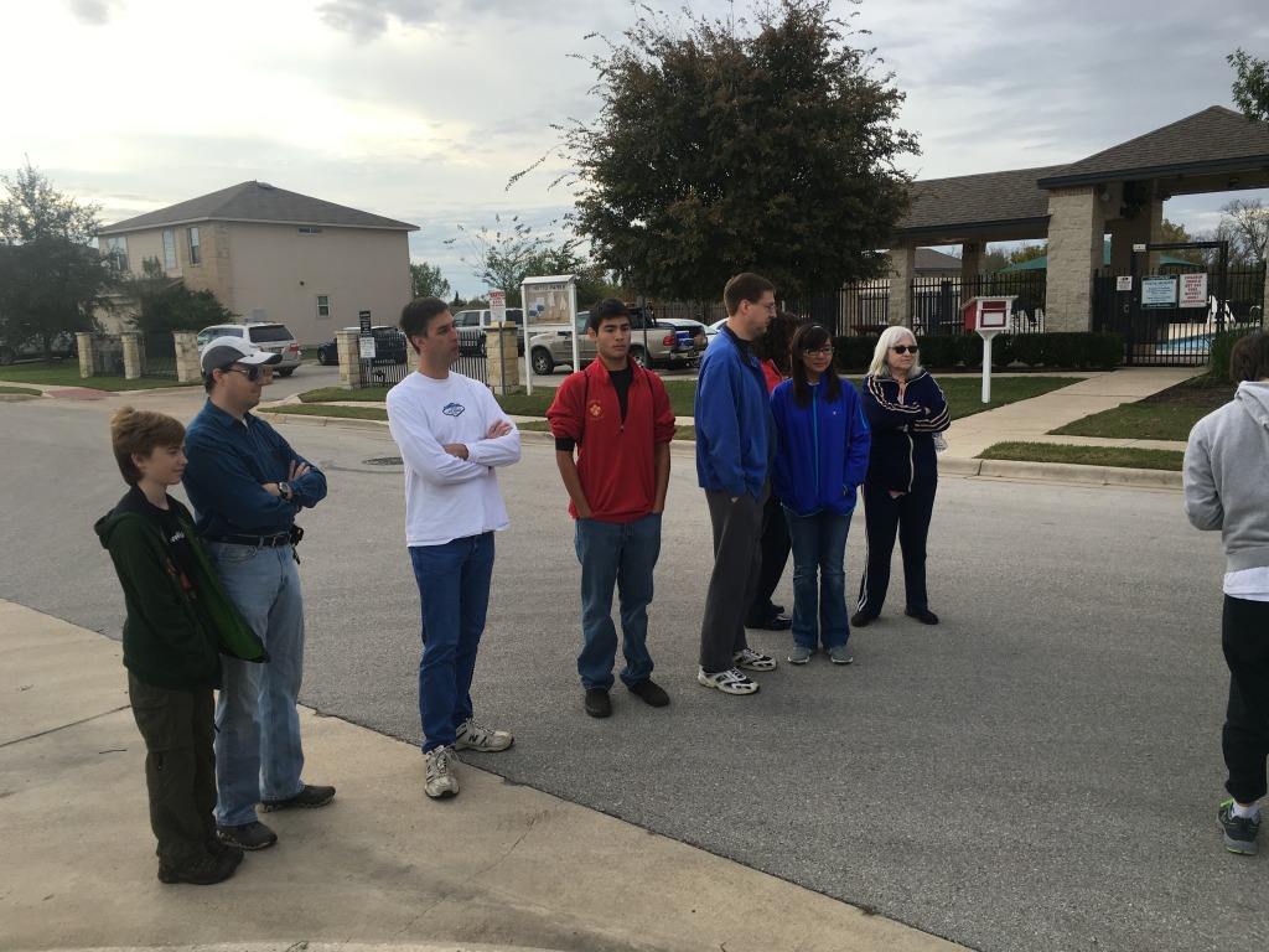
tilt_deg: -7.8
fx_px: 1063
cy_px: 476
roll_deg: +2.2
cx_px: 634
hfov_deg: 61.7
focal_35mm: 29
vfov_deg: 48.2
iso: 25
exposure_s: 1/651
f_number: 2.2
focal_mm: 4.15
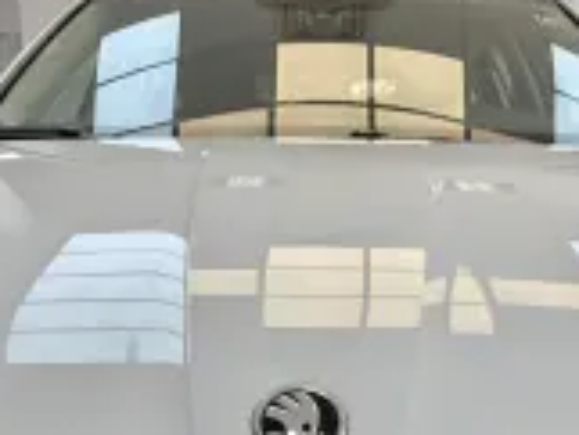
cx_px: 313
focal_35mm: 58
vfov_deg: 23.9
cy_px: 460
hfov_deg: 33.2
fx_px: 971
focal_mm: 5.96
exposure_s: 1/329
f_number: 1.6
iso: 40
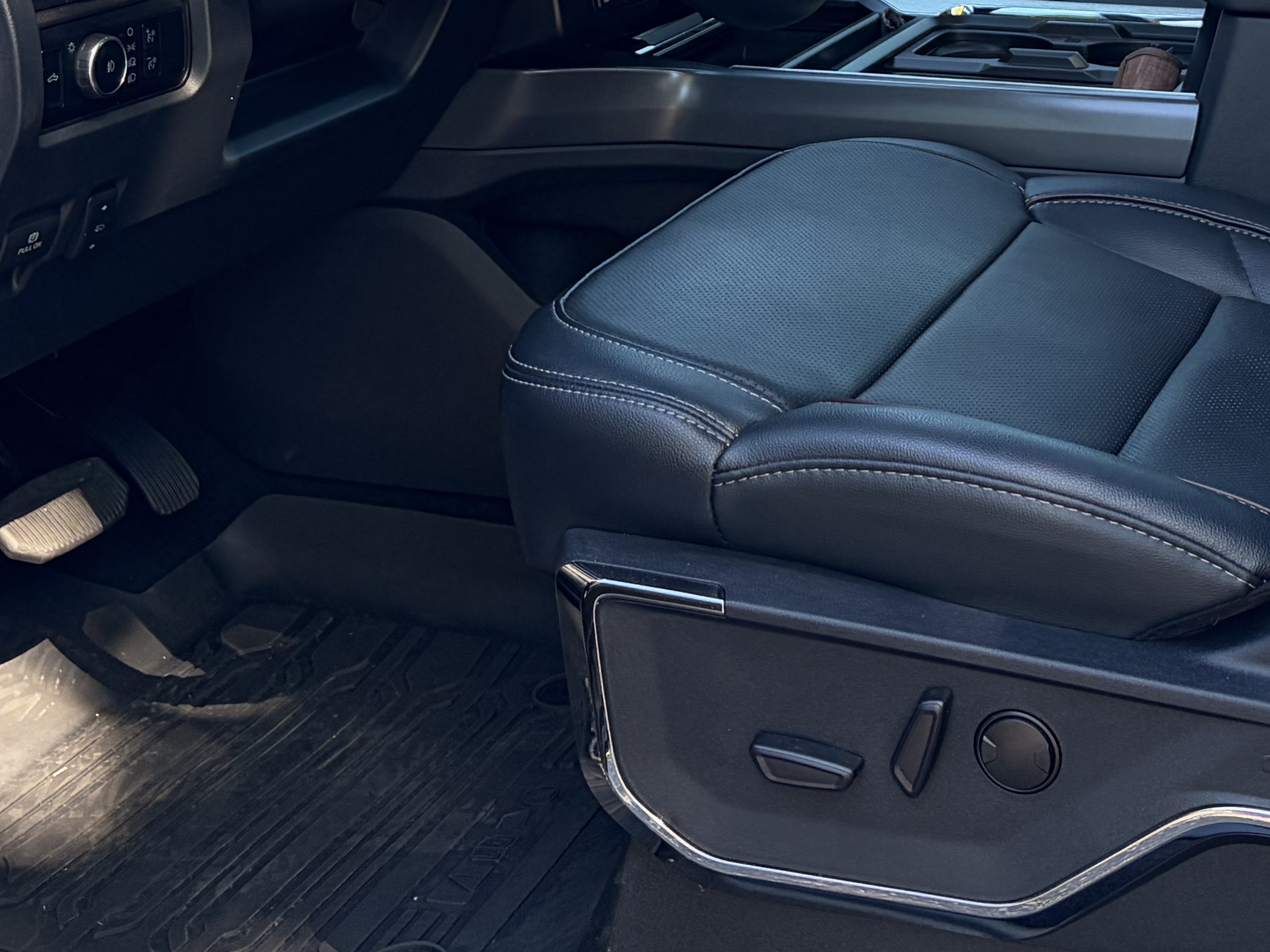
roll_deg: +0.4
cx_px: 871
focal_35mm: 69
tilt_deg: -7.1
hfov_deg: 27.9
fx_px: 2531
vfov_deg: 20.1
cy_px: -165
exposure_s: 1/205
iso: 100
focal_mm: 5.96
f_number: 1.6
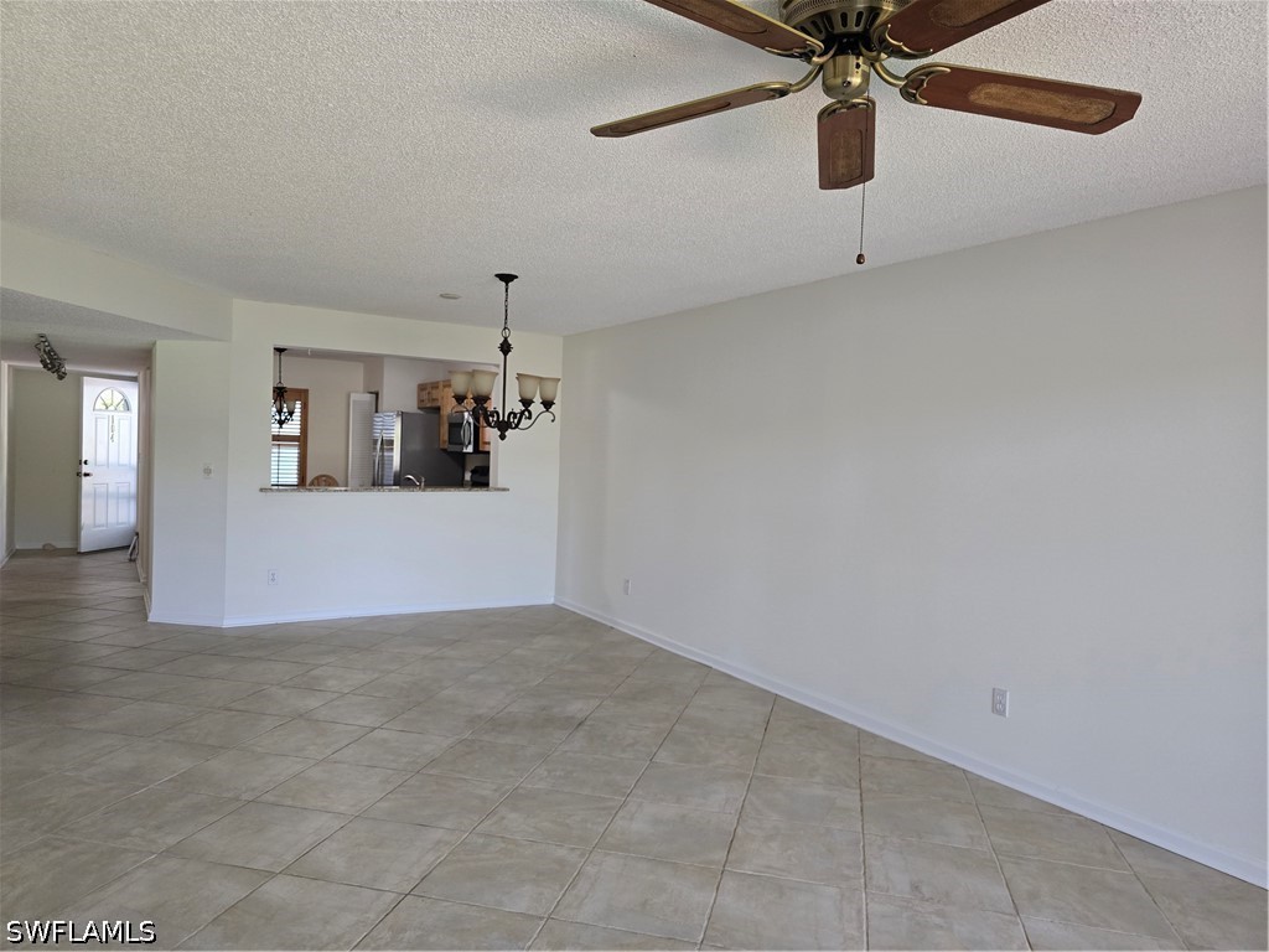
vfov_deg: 58.9
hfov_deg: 73.9
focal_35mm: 23
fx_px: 843
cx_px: 634
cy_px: 476
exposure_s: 1/120
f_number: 1.7
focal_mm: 6.3
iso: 400
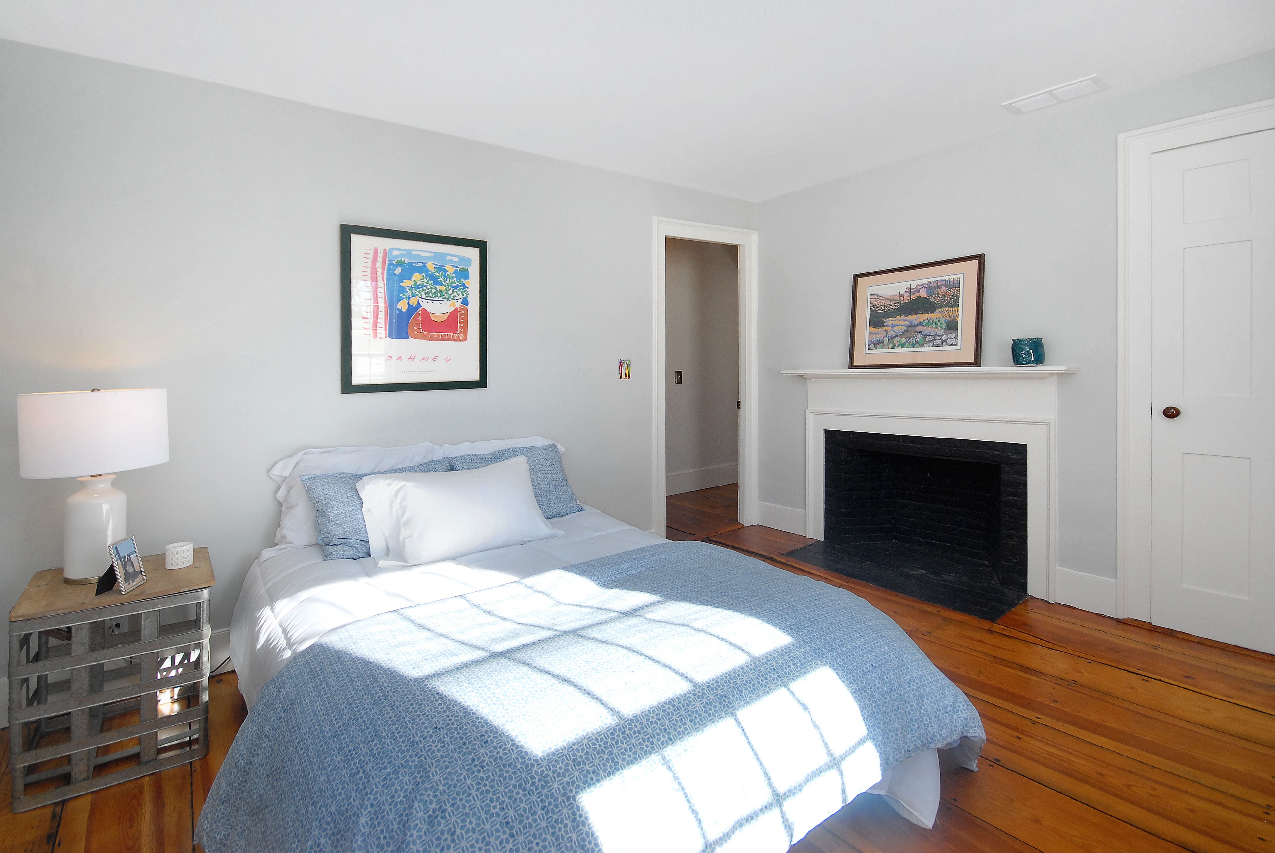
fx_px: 532
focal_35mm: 15
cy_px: 426
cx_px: 638
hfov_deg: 100.3
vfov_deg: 77.5
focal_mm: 10
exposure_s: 1/125
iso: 400
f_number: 5.6
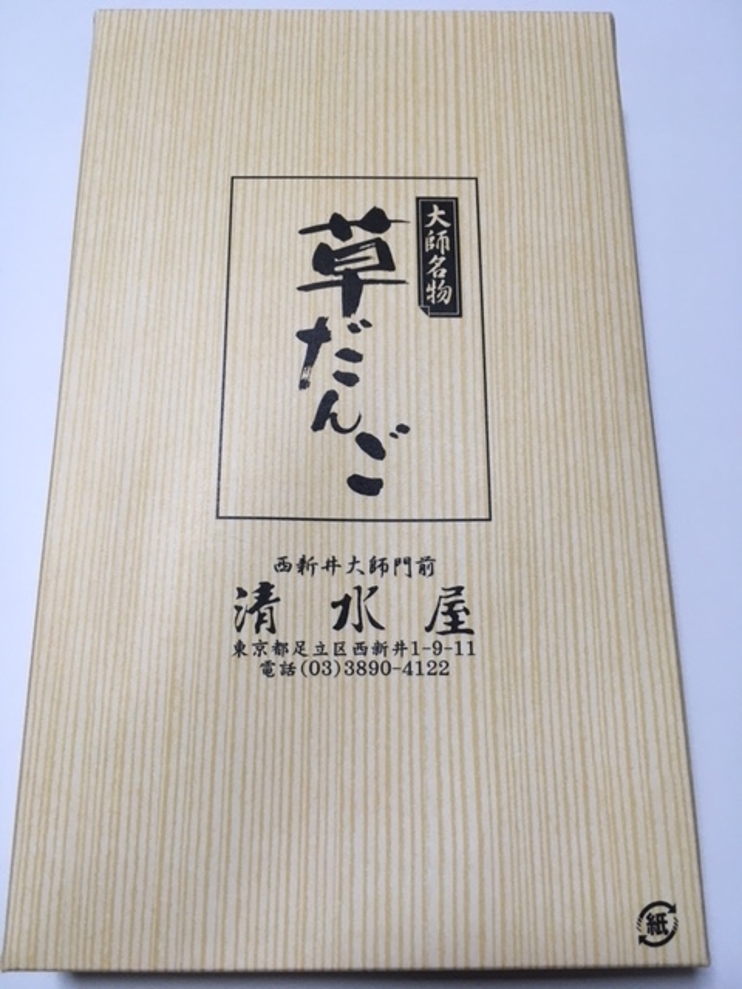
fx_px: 829
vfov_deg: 61.7
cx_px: 371
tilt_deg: -72.7
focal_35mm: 29
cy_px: 494
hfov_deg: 48.2
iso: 32
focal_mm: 4.15
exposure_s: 1/30
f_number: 2.2
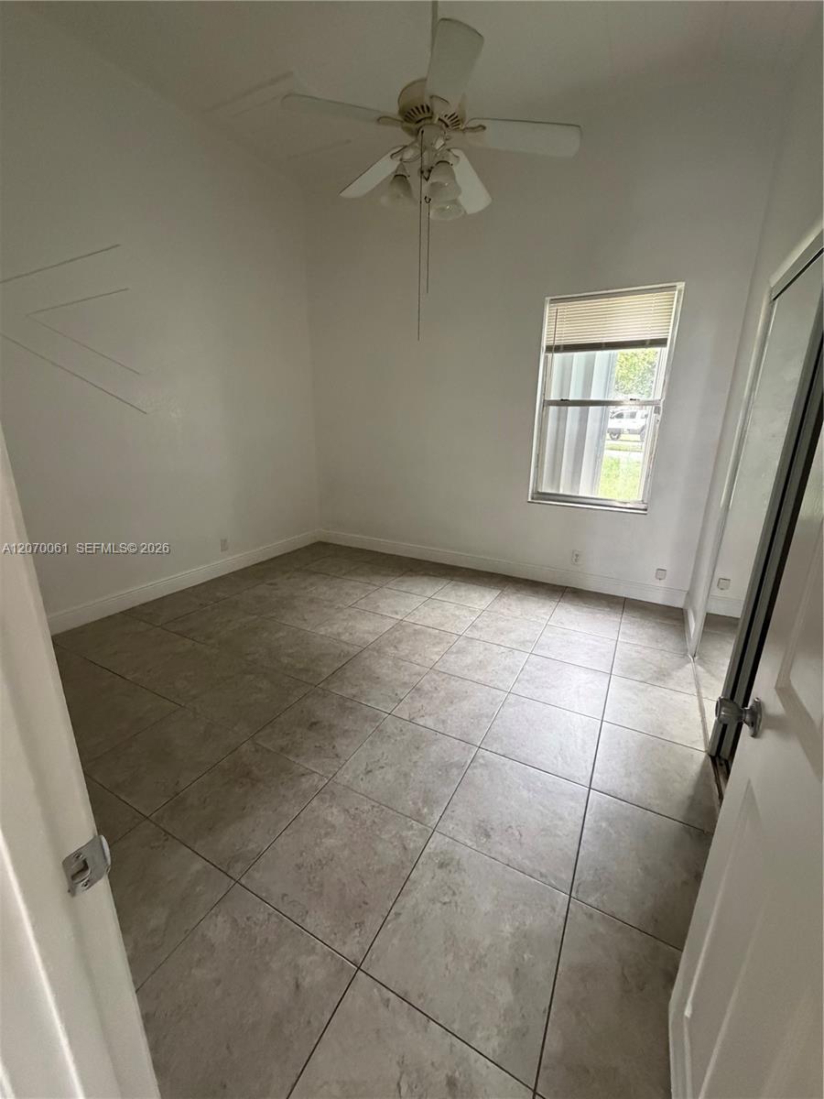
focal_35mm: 14
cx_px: 412
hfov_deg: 85.7
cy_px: 550
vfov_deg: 102.1
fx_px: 444
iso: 640
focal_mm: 2.22
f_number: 2.2
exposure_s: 1/60
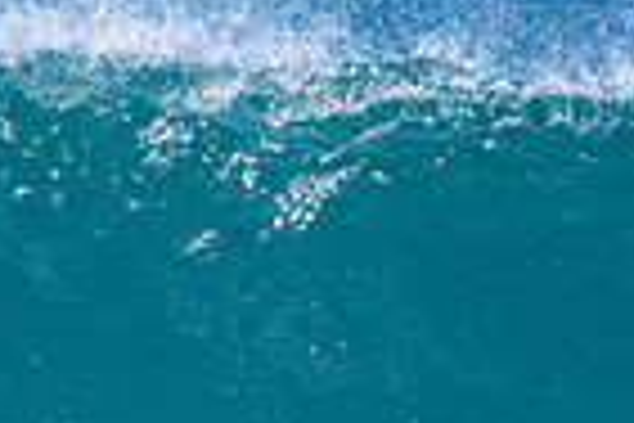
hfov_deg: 0.7
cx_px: -616
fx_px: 54379
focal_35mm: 3088
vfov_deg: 0.4
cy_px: 380
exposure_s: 1/2000
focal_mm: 500
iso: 450
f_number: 5.6
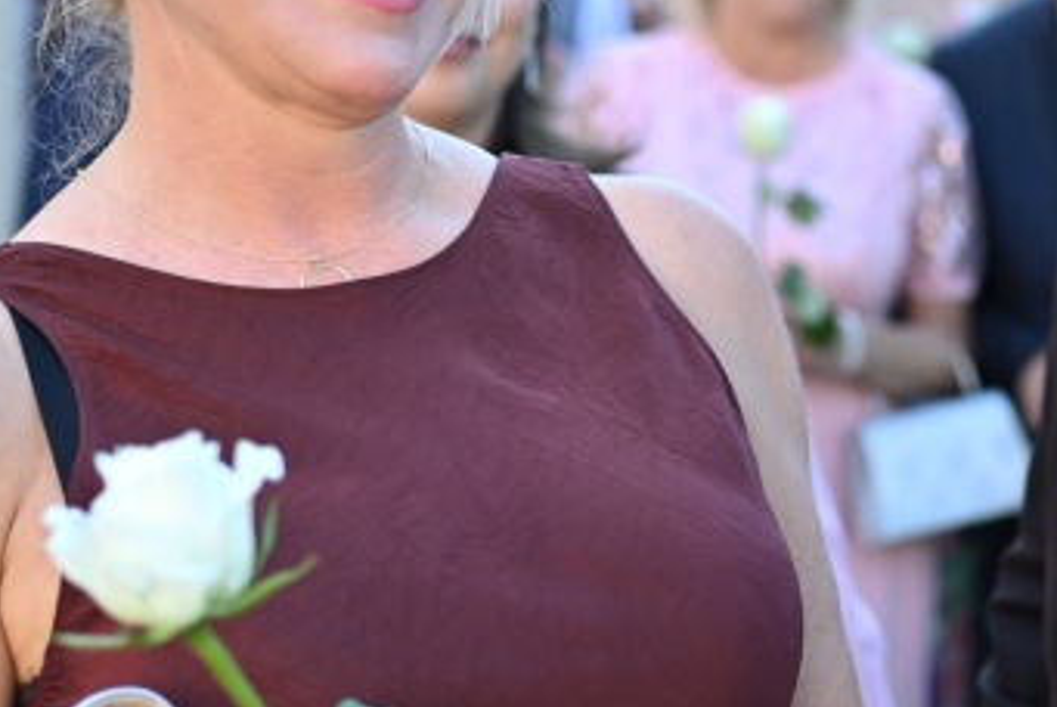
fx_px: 3614
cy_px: 462
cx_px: 837
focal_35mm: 123
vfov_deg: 11.2
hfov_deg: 16.5
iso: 125
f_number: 2.2
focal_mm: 35
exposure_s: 1/500
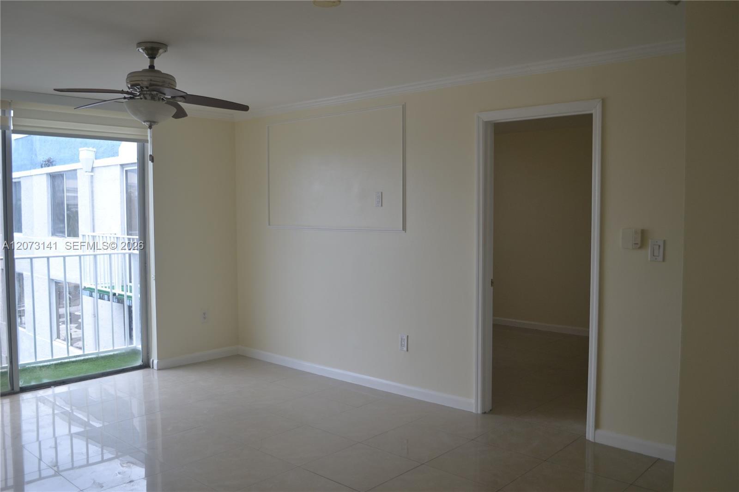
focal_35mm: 30
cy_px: 246
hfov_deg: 61.9
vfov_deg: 43.6
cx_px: 370
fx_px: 616
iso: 180
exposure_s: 1/30
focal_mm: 20
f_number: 3.8
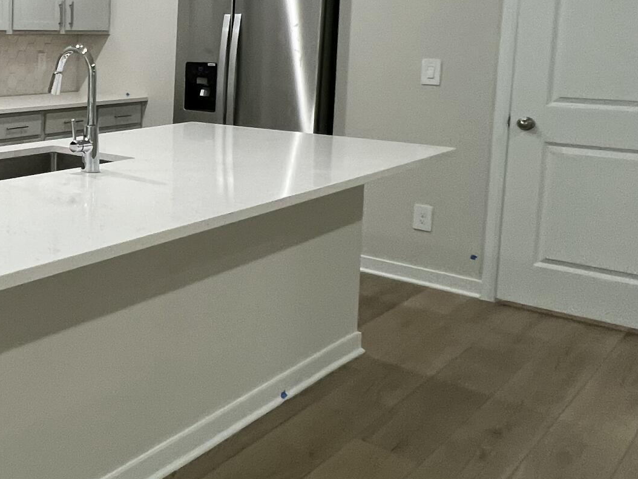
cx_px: -105
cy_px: 103
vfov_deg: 37.4
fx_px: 682
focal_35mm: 37
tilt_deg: -3.7
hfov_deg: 38.7
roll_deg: +0.8
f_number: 1.8
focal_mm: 1.57
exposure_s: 1/120
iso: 200
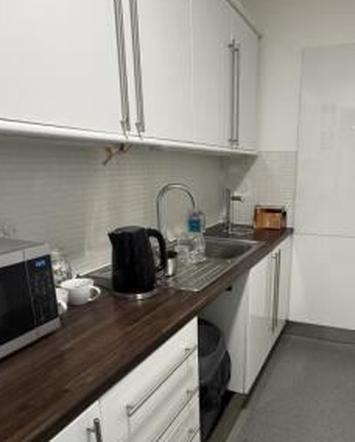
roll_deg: -0.8
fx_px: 367
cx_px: 236
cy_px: 279
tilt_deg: -18.0
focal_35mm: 28
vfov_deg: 61.2
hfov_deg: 50.7
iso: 320
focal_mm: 2.22
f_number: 2.2
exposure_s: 1/50
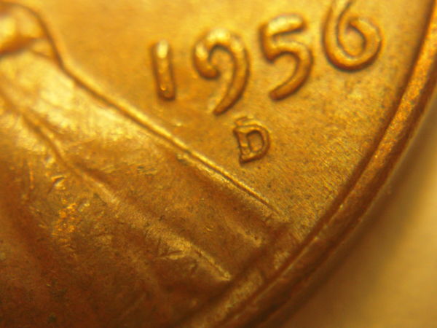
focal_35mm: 112
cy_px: 164
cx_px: 218
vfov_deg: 13.2
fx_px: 1414
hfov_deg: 17.6
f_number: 5.8
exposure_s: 1/40
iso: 400
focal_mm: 20
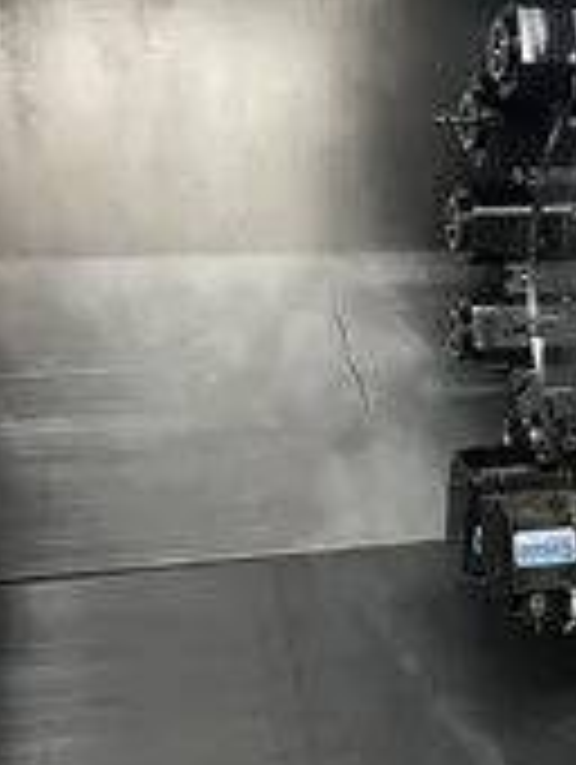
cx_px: 495
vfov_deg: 31.5
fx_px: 1350
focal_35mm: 61
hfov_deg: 23.6
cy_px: 459
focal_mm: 5.7
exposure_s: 1/40
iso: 500
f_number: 1.5
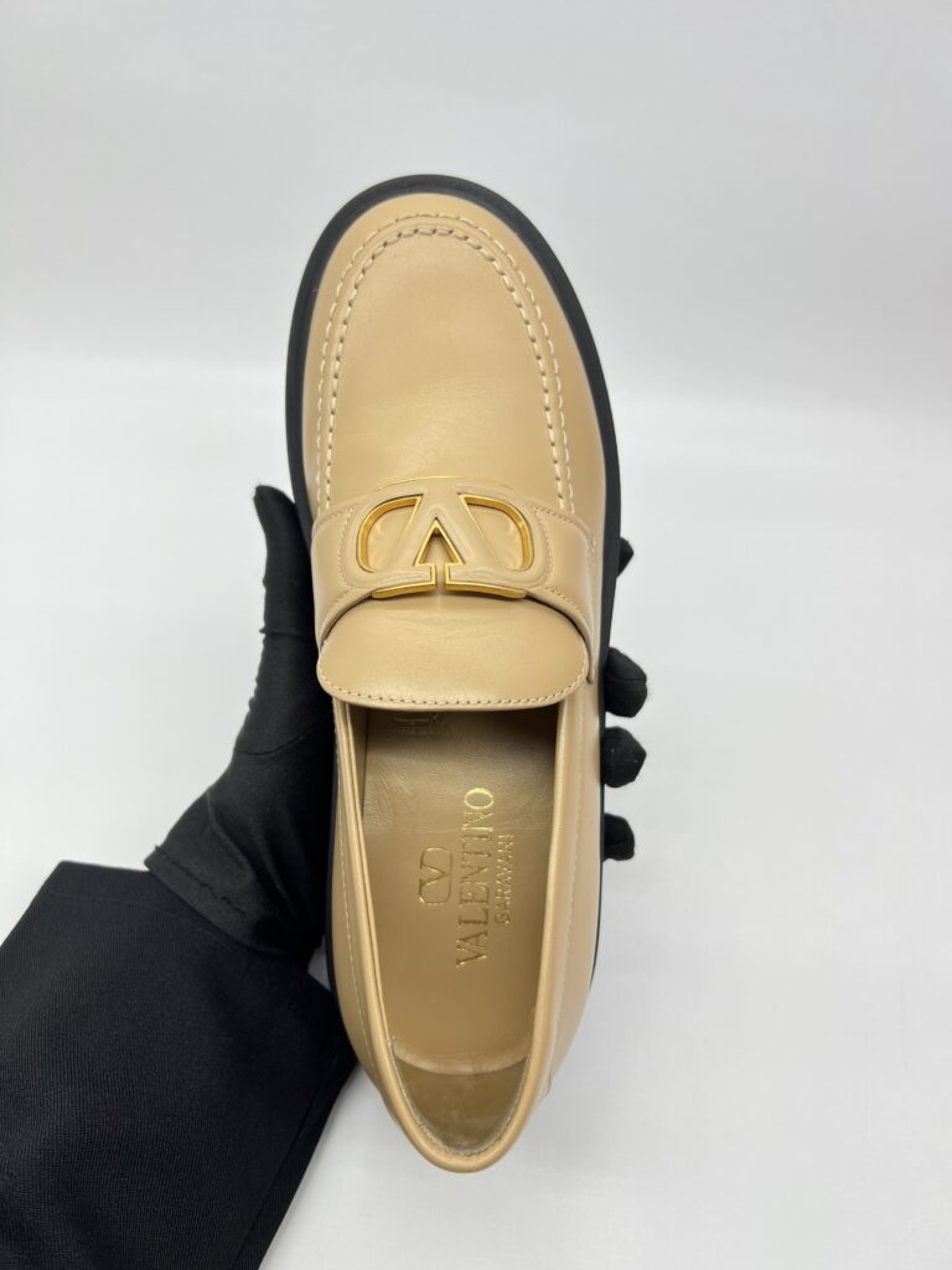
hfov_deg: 53.1
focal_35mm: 26
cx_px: 476
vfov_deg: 67.3
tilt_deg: -46.8
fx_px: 953
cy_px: 635
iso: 32
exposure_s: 1/103
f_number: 1.5
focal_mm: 5.7
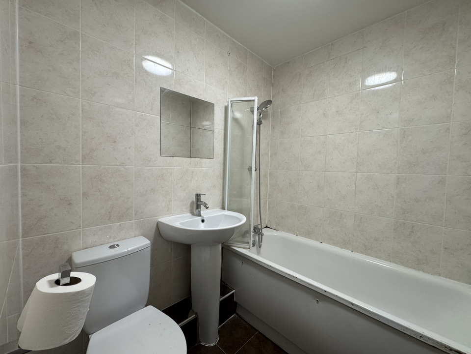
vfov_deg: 85.7
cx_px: 236
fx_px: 190
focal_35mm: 14
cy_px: 177
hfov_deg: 102.1
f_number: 2.2
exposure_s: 1/100
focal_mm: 2.22
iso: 200
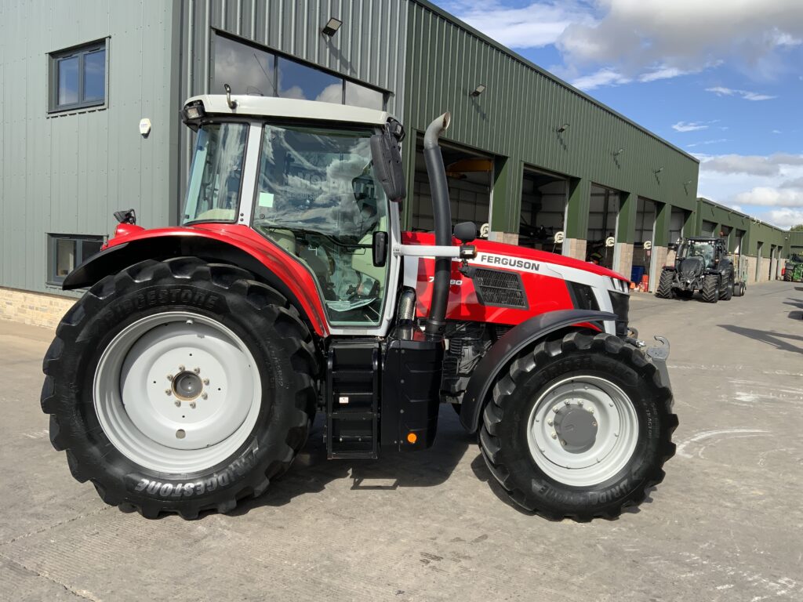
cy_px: 301
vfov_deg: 48.2
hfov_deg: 61.7
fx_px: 673
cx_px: 402
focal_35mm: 29
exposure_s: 1/1577
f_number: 1.8
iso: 16
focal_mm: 3
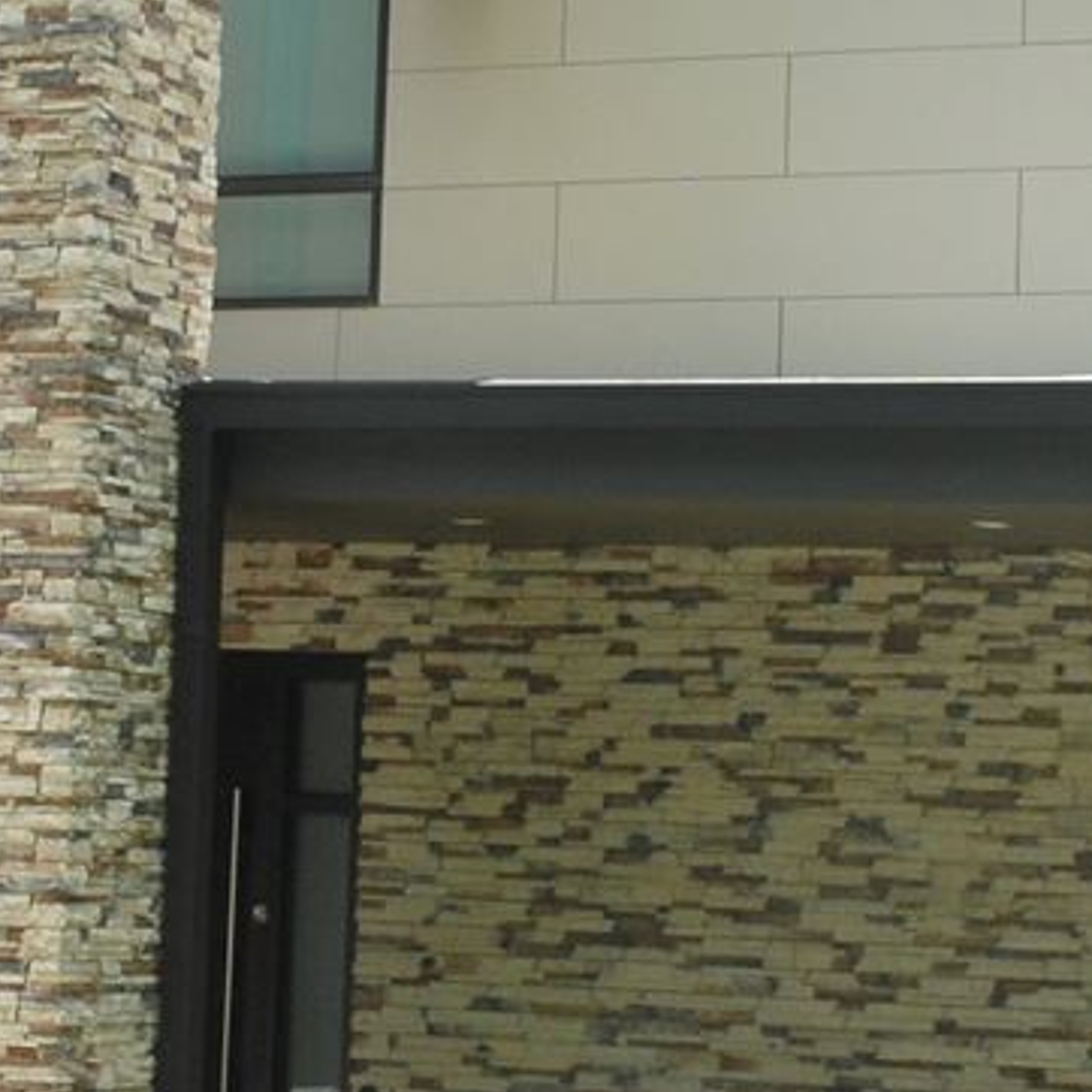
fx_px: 4354
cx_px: 410
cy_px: 439
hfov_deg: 14.3
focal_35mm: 122
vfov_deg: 14.3
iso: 200
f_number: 10
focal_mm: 18
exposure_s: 1/160
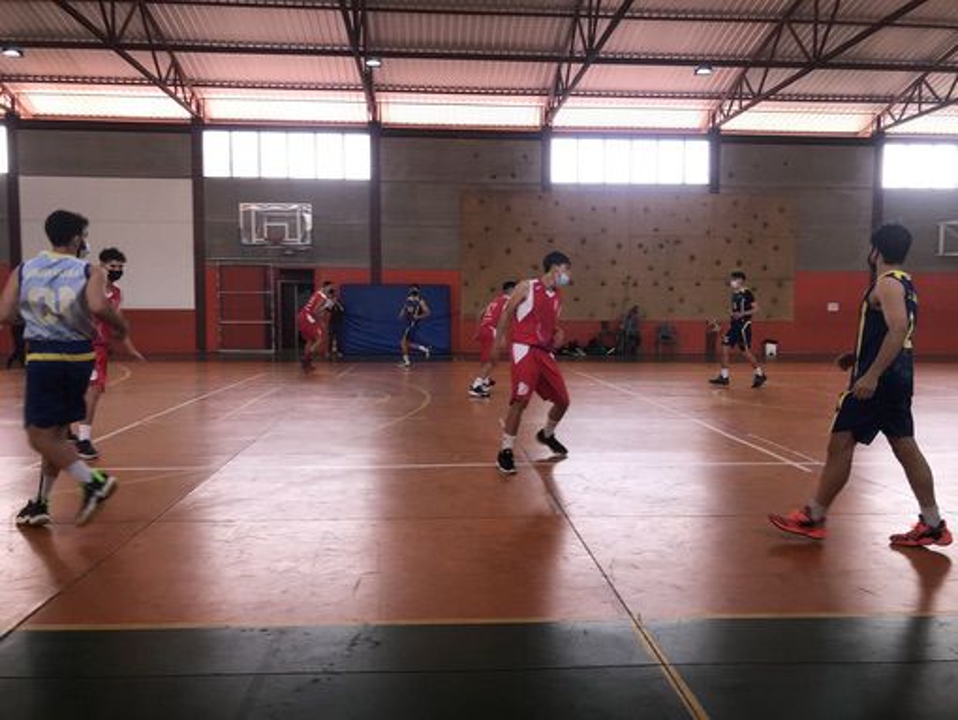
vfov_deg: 49.8
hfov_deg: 63.4
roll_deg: -0.6
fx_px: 775
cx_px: 479
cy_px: 360
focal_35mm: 28
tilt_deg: -4.5
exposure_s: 1/100
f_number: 1.8
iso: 32
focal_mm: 3.99
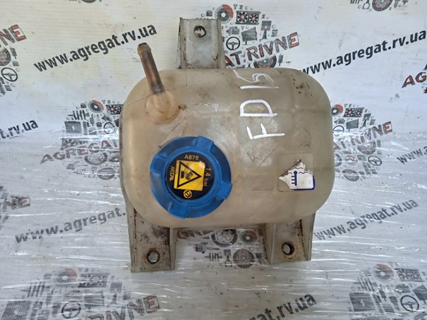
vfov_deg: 49.7
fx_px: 345
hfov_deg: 63.5
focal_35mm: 28
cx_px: 214
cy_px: 160
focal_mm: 3.43
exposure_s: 1/100
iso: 113
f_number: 2.2
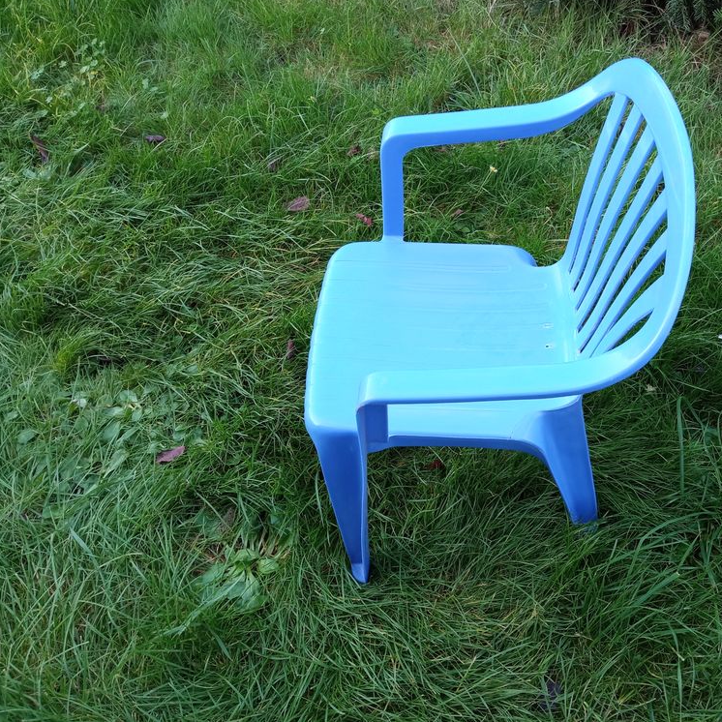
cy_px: 360
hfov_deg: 50.2
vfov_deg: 51.1
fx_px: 755
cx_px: 480
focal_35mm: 32
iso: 209
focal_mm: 3.79
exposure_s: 1/100
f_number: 2.2
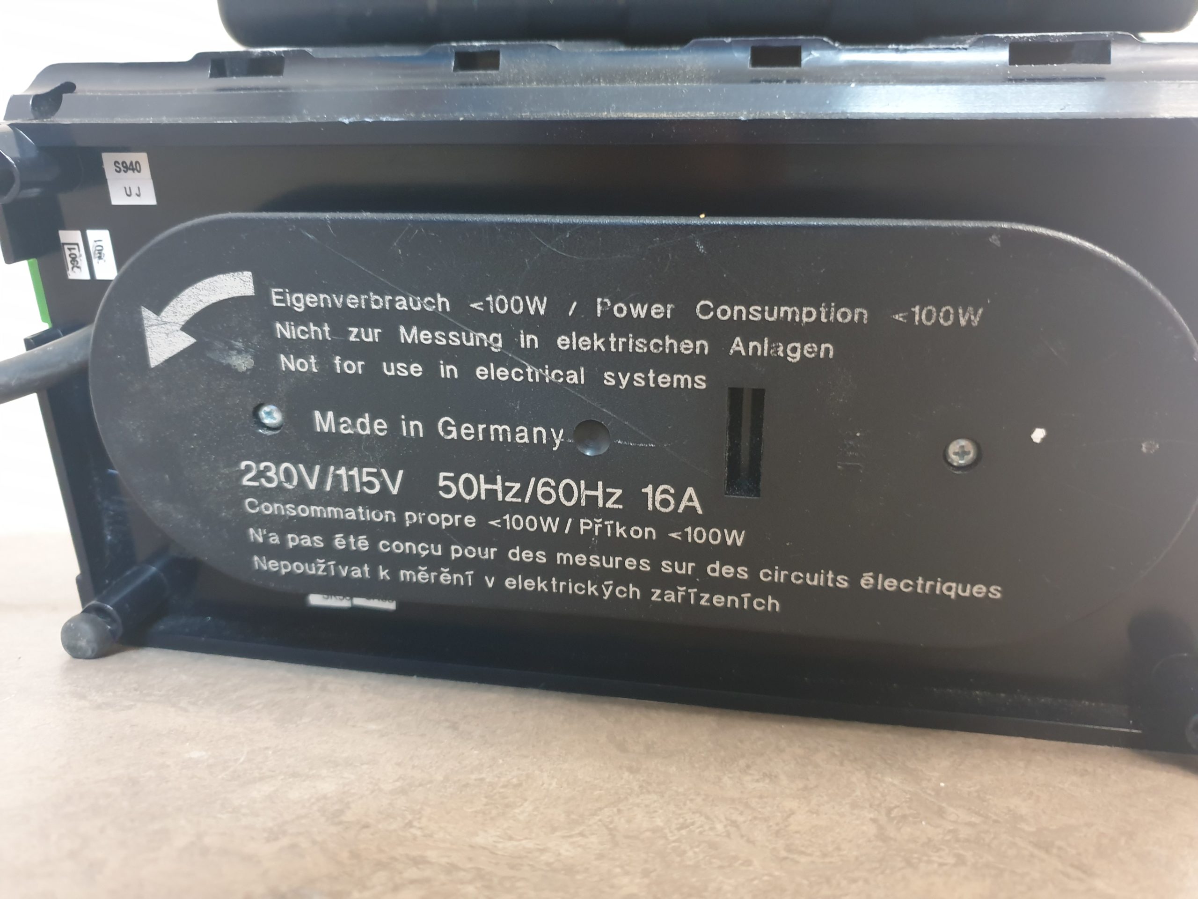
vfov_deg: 53.1
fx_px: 900
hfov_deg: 67.3
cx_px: 599
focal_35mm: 26
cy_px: 450
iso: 320
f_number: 1.5
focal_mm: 4.3
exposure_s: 1/14
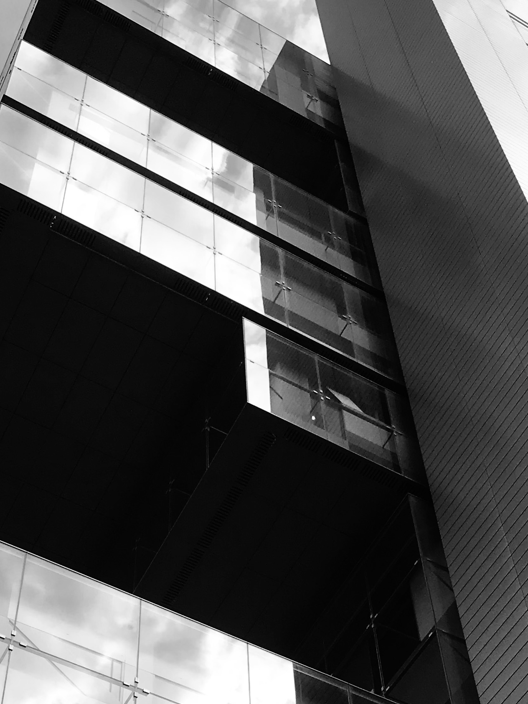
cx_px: 238
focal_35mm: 67
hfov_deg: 21.9
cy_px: 690
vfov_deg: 27.4
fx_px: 1362
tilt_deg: +49.6
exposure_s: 1/1546
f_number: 1.8
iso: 20
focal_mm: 3.99
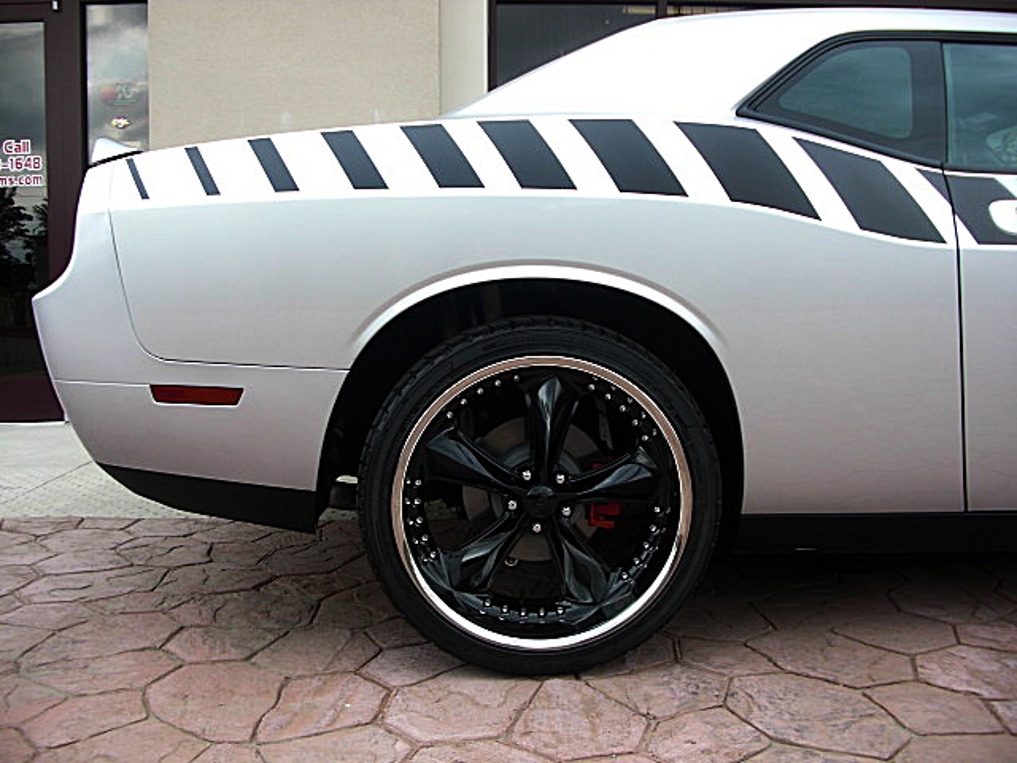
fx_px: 1058
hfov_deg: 51.4
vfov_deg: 39.7
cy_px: 382
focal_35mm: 36
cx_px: 508
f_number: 2.8
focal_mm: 6.3
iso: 50
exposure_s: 1/160
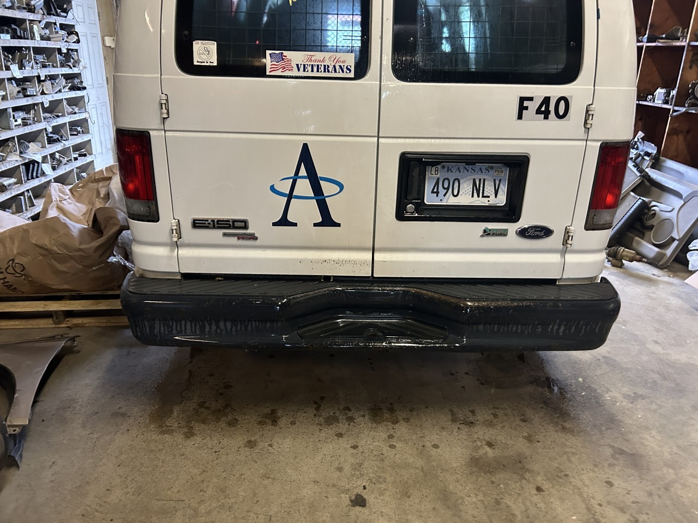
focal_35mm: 26
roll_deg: -3.8
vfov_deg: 53.1
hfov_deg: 67.3
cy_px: 262
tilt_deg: -17.7
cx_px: 349
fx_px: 524
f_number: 1.5
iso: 500
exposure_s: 1/60
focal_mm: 5.7
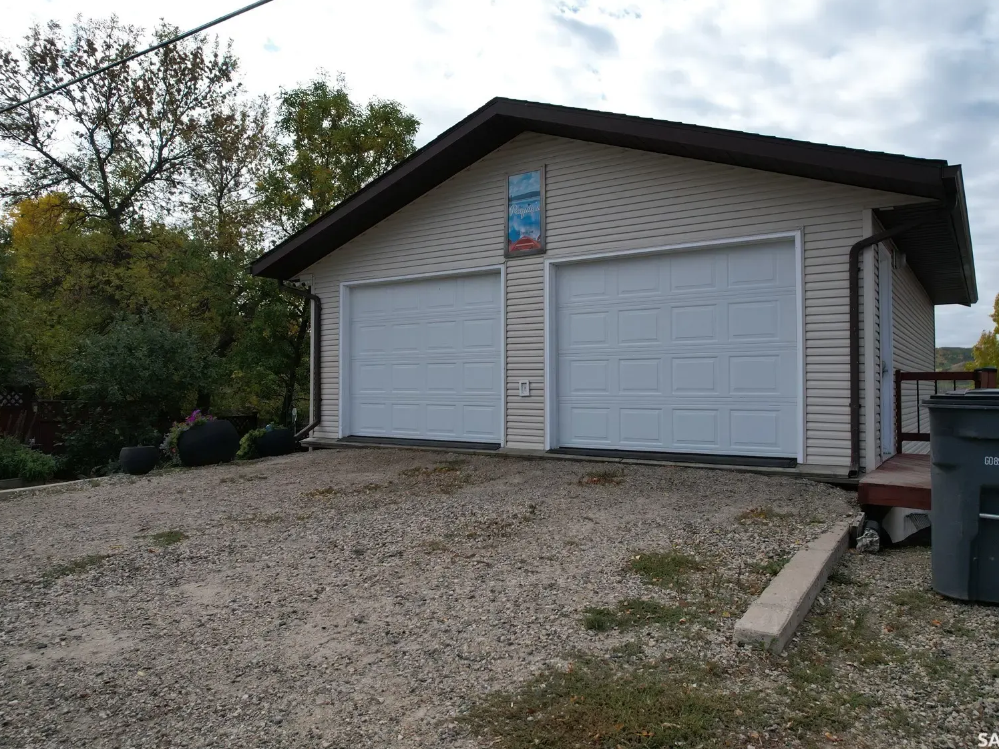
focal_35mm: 24
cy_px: 372
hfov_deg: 71.5
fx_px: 693
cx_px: 528
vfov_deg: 56.8
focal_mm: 8.38
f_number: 2.8
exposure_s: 1/2000
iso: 110
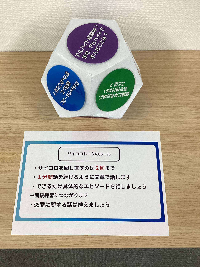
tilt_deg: -68.4
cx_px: 100
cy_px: 134
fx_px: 239
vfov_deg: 58.3
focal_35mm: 31
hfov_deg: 45.4
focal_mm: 3.3
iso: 64
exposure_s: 1/60
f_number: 2.4
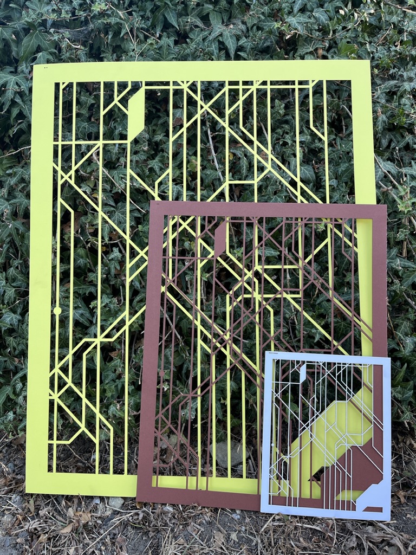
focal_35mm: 26
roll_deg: +2.2
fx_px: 417
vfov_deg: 67.3
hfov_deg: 53.1
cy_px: 278
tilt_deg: -11.8
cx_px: 208
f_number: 1.6
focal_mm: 5.1
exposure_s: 1/159
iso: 40
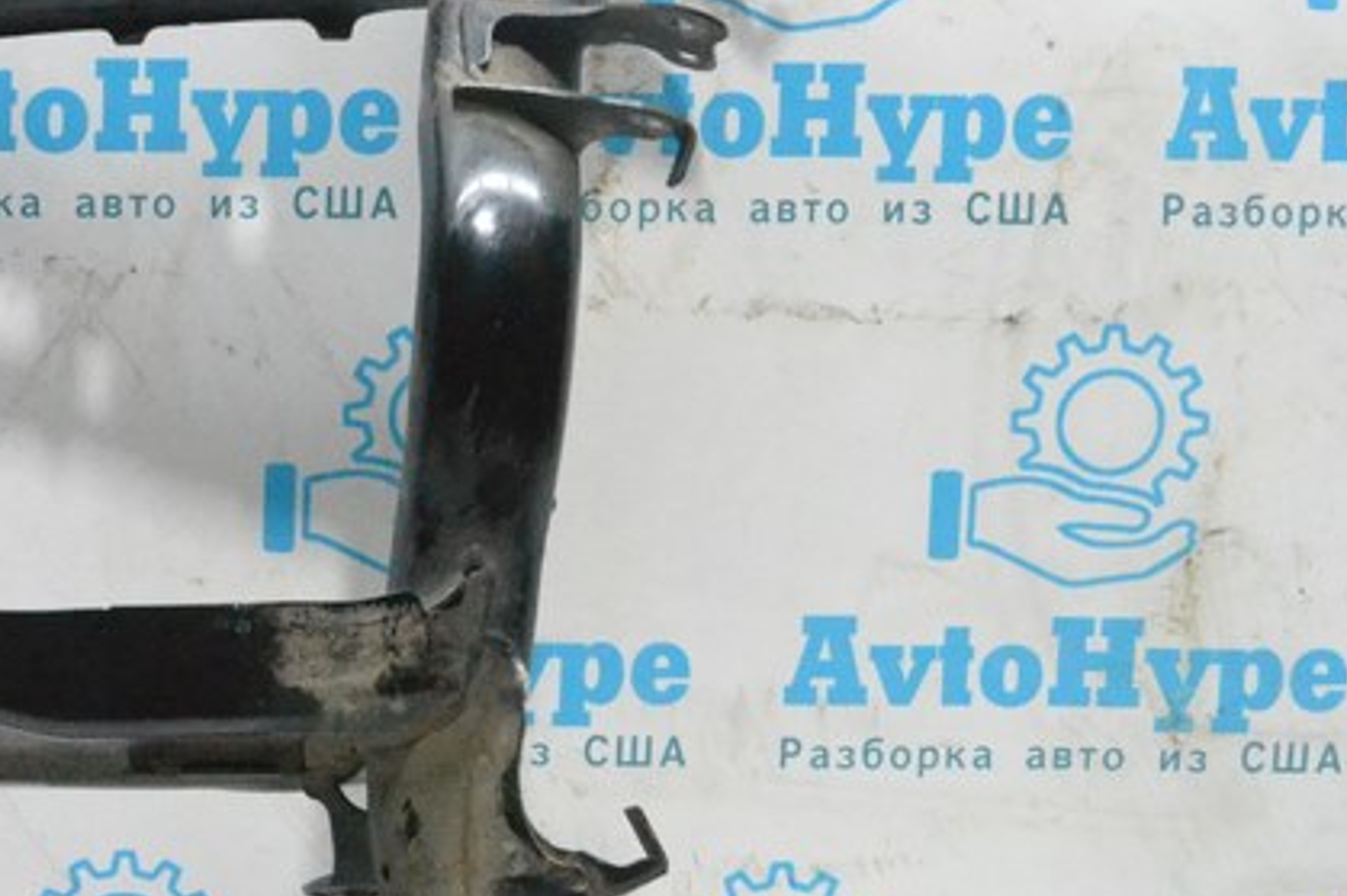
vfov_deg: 15.5
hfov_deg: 21.4
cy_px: 291
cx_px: -286
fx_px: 3291
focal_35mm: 88
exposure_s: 1/160
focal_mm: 24
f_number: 10
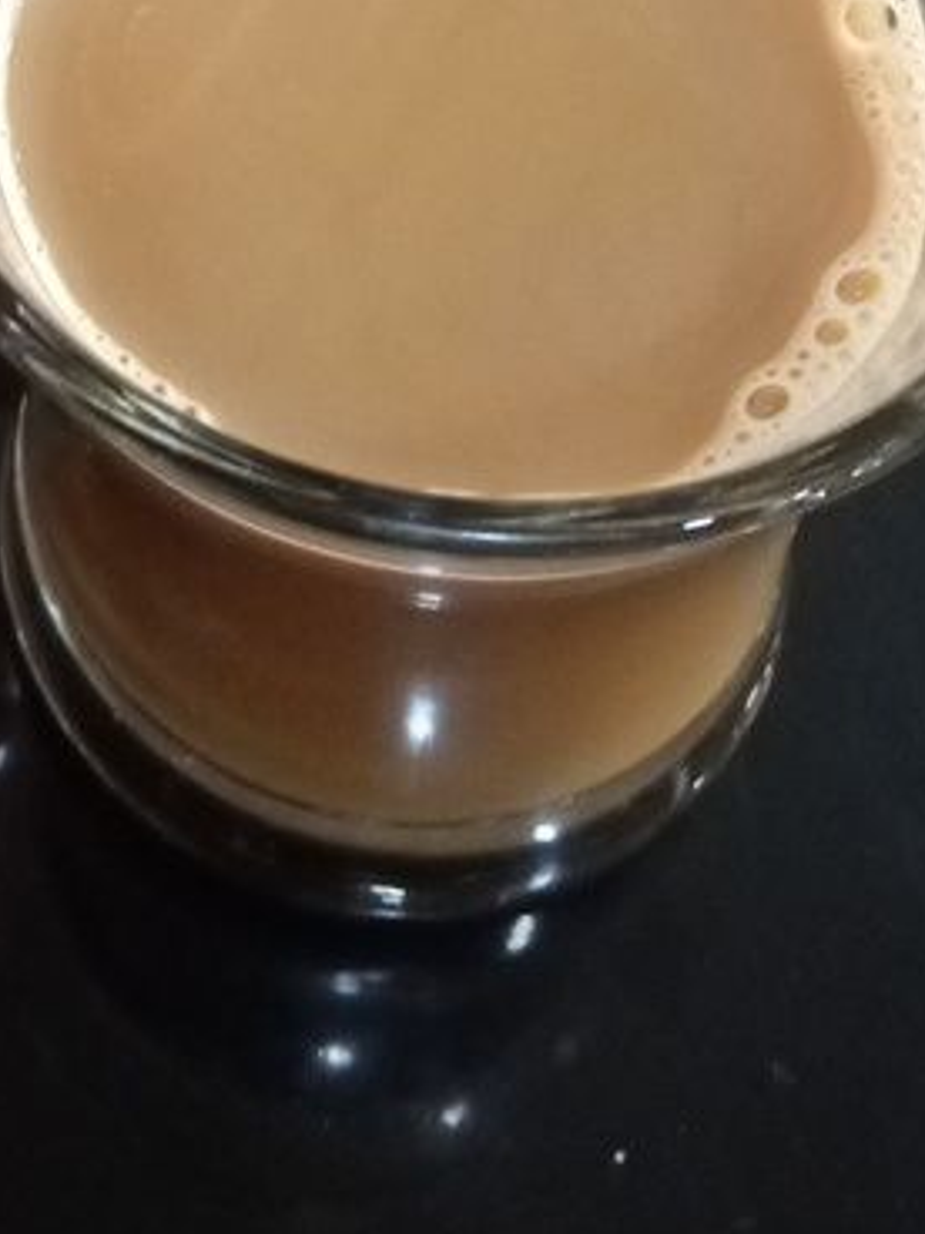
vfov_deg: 26.9
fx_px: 2316
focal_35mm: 65
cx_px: 225
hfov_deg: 22.4
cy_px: -191
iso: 1462
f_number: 1.8
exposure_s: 1/20
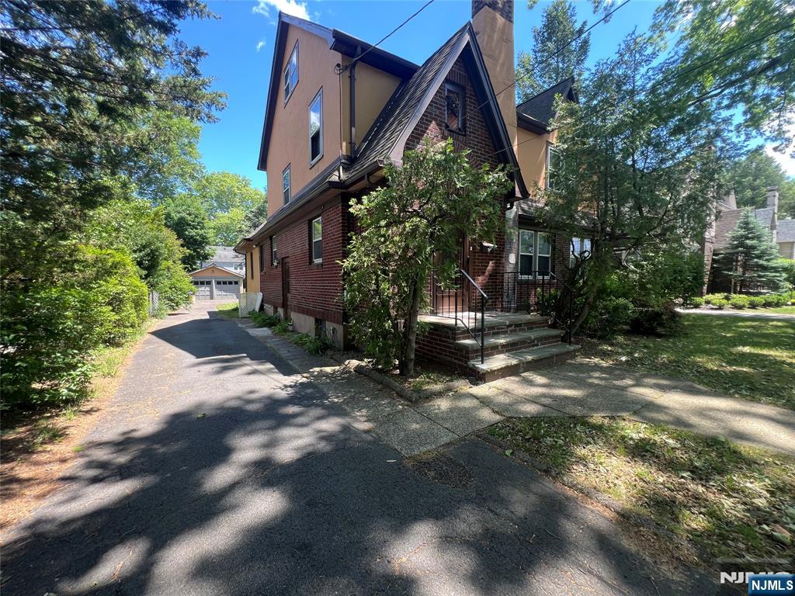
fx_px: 299
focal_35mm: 13
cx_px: 398
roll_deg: -0.3
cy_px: 298
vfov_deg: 89.9
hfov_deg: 106.2
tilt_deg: -2.4
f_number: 1.8
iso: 32
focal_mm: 1.57
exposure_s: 1/112
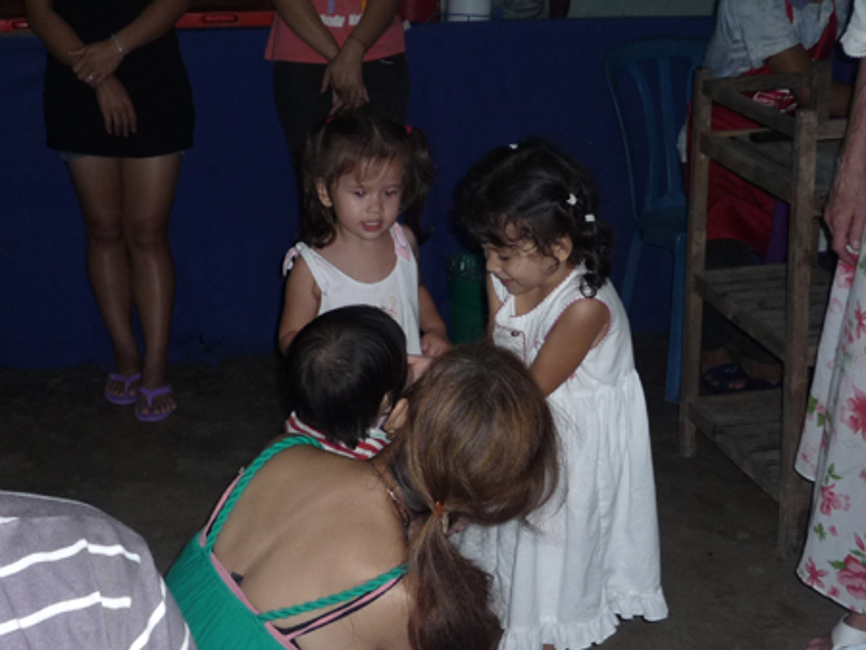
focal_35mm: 49
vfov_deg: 29.7
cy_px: 325
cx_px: 433
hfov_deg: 38.9
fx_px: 1227
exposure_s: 1/30
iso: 125
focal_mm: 4.9
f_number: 3.1
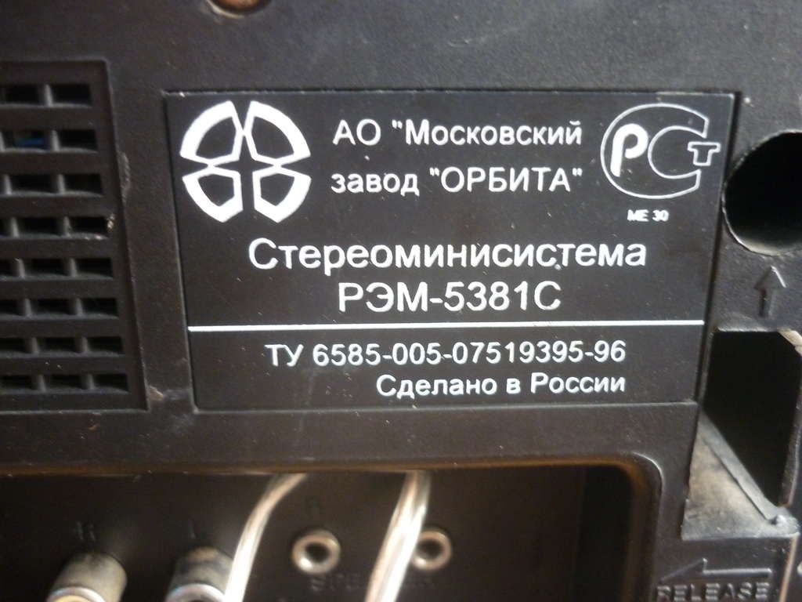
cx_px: 401
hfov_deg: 55.4
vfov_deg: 42.9
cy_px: 301
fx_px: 765
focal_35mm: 33
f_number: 2.8
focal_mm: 5.5
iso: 400
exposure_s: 1/20
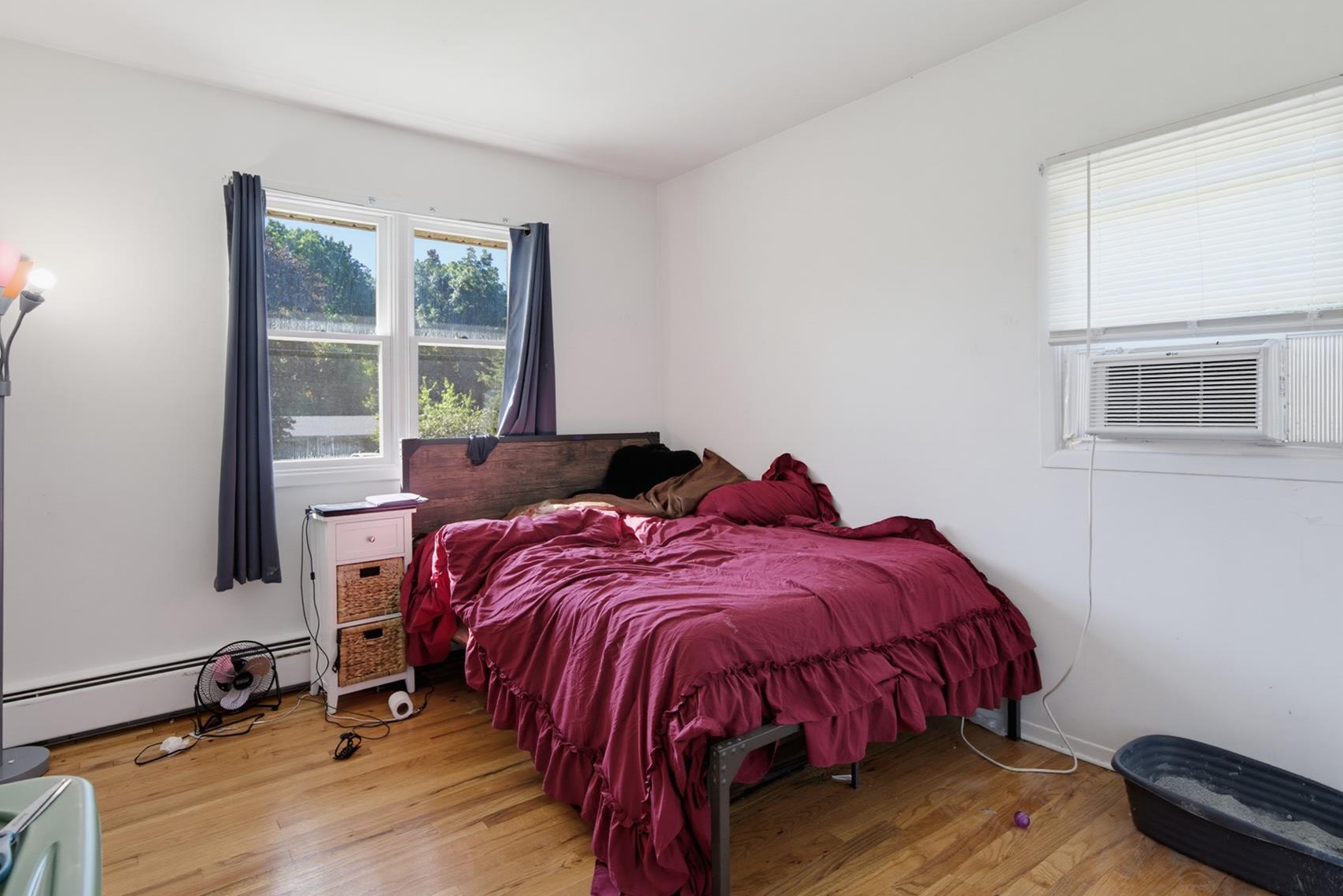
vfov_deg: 67.4
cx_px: 655
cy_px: 461
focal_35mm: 18
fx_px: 671
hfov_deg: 90.0
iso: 400
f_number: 6.3
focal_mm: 15
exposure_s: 1/10
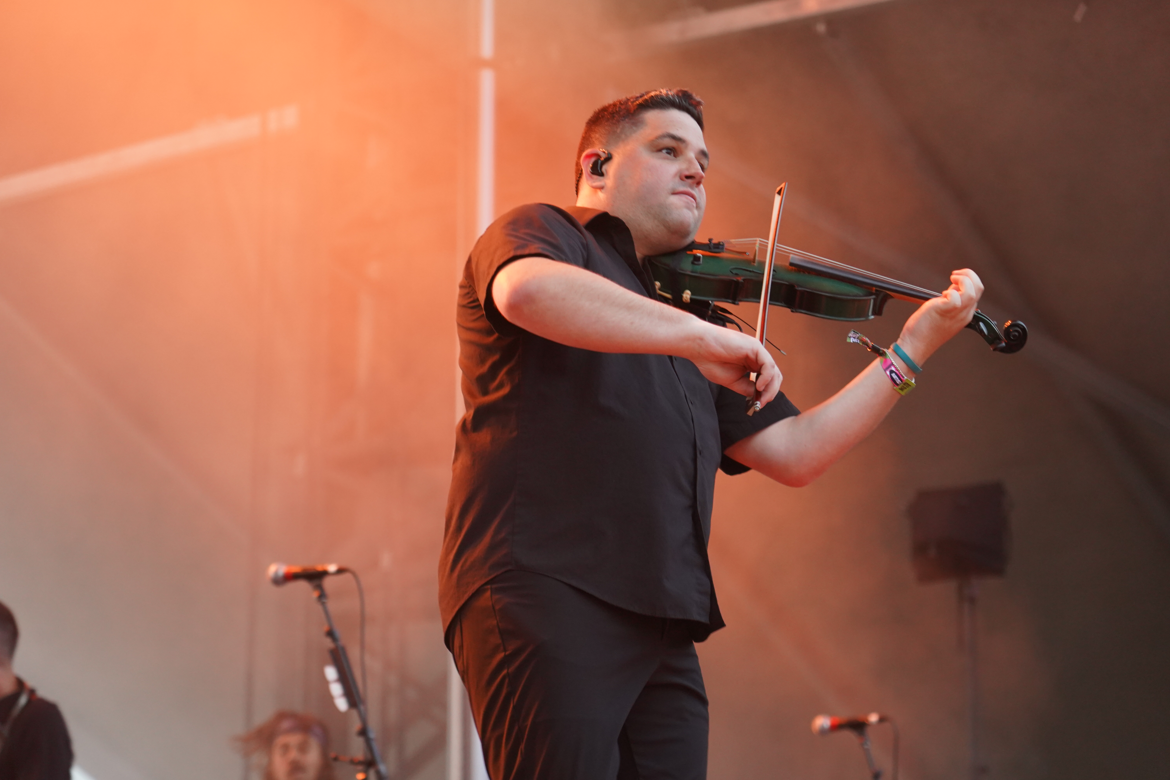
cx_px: 585
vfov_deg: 13.0
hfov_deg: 19.5
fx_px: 3412
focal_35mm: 105
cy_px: 390
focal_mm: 105
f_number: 4
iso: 2500
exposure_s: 1/160
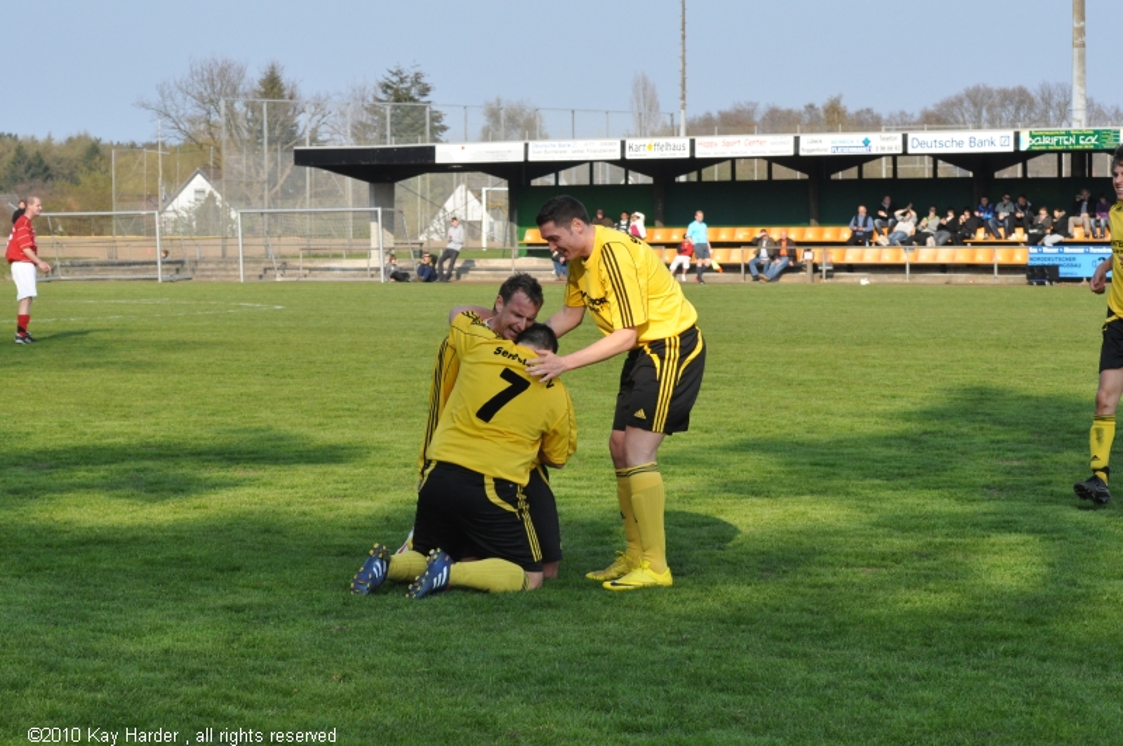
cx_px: 562
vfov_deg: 13.0
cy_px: 373
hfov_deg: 19.5
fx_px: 3271
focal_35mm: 105
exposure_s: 1/1000
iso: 800
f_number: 8
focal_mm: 70
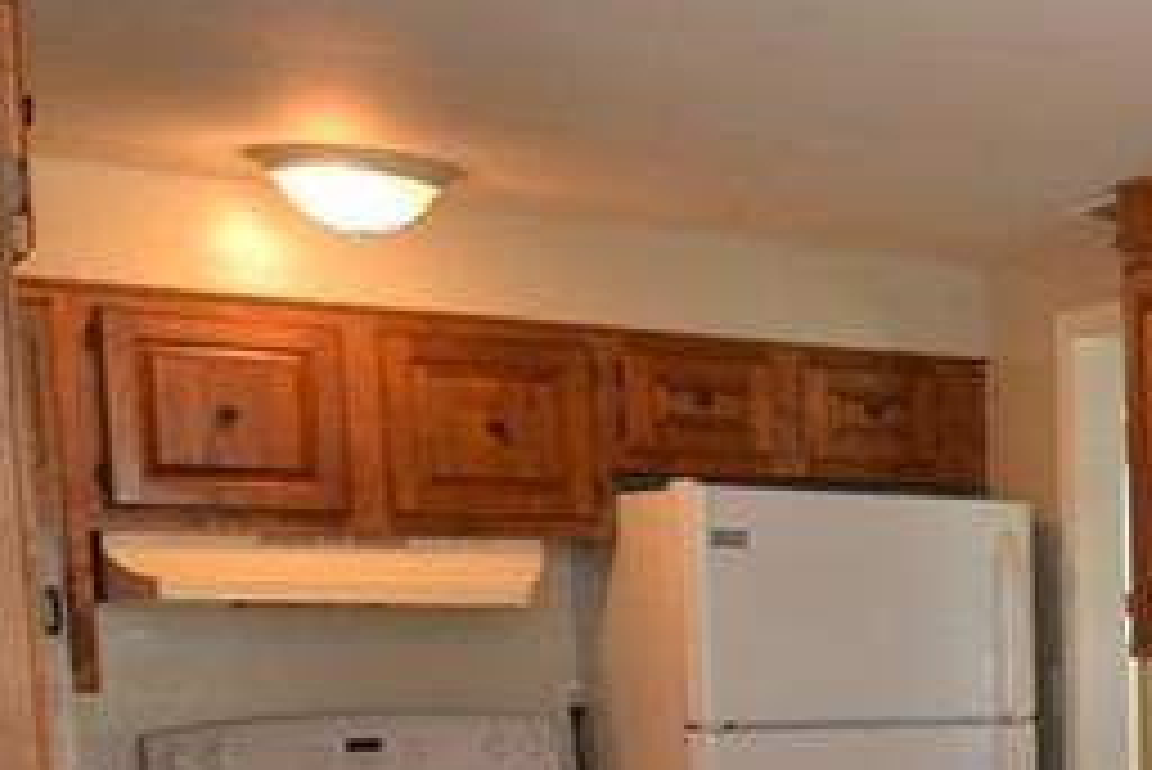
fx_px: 1921
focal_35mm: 60
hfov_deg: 25.7
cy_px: 847
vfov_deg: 21.5
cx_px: 1692
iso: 450
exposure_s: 1/60
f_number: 3.5
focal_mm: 10
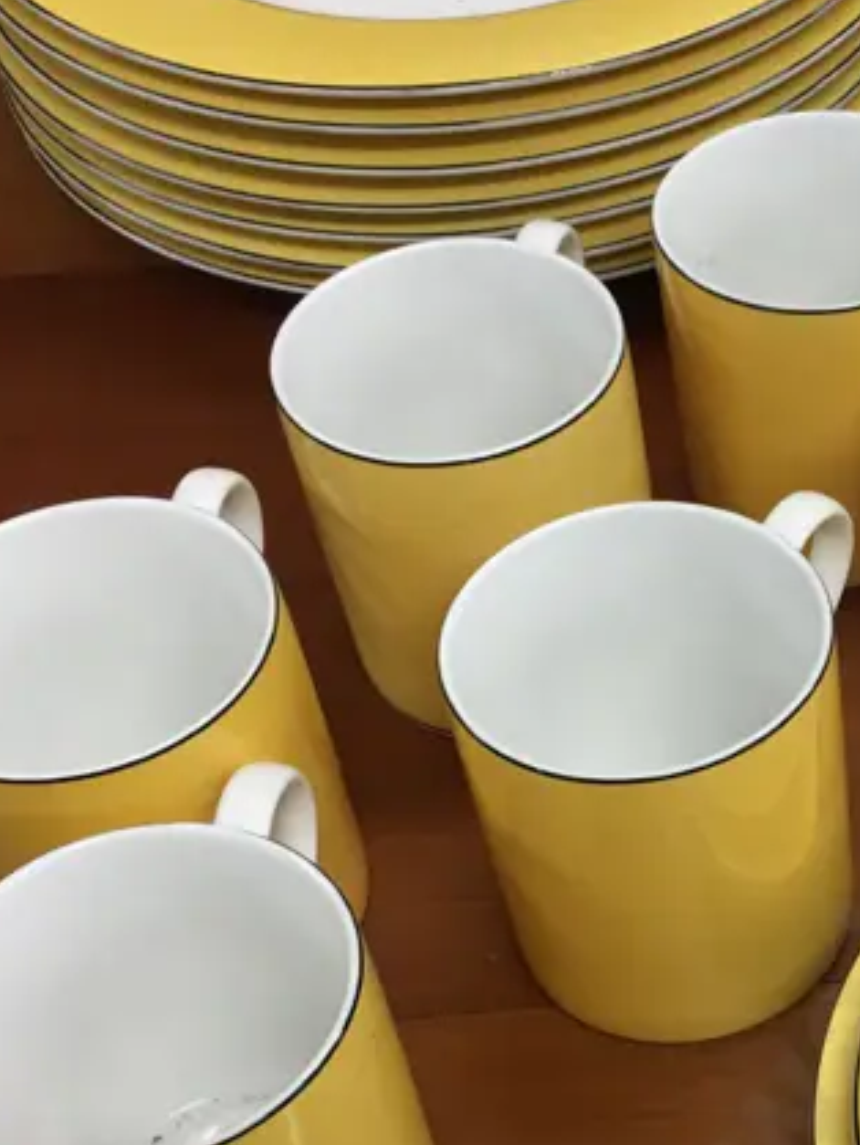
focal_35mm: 71
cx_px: 1000
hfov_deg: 19.6
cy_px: 841
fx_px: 2350
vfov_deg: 27.1
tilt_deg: -49.4
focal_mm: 4.15
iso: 40
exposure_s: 1/33
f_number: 2.2
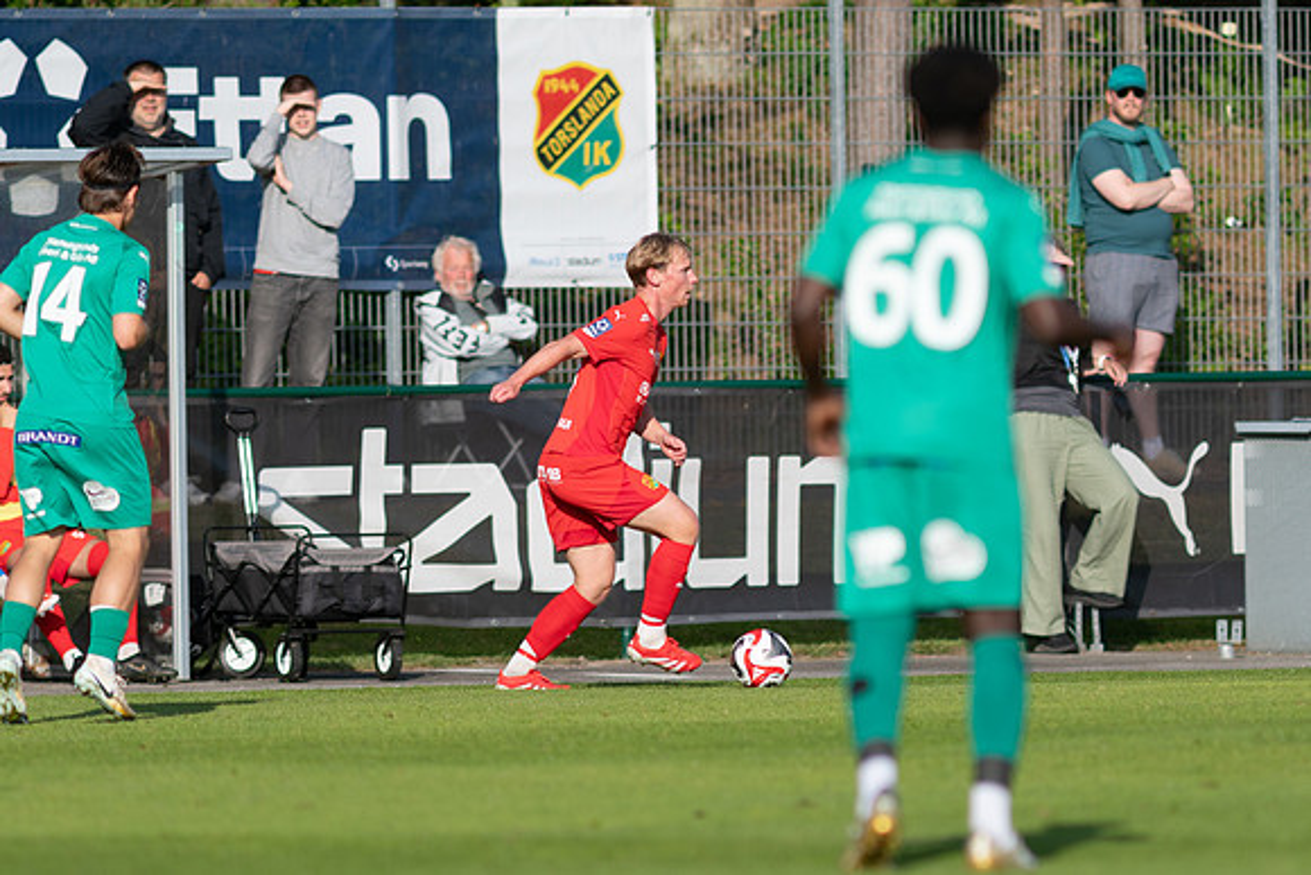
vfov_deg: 2.3
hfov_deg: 3.4
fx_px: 21854
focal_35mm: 600
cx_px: 656
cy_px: 438
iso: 100
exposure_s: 1/1600
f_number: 3.2
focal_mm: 300
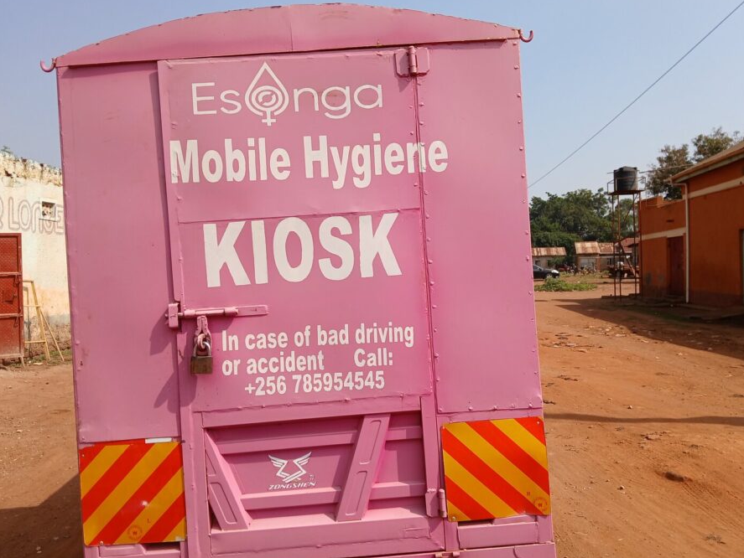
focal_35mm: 30
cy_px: 271
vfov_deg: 46.8
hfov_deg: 59.9
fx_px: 645
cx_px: 386
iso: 20
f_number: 1.8
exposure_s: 1/591
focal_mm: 3.98
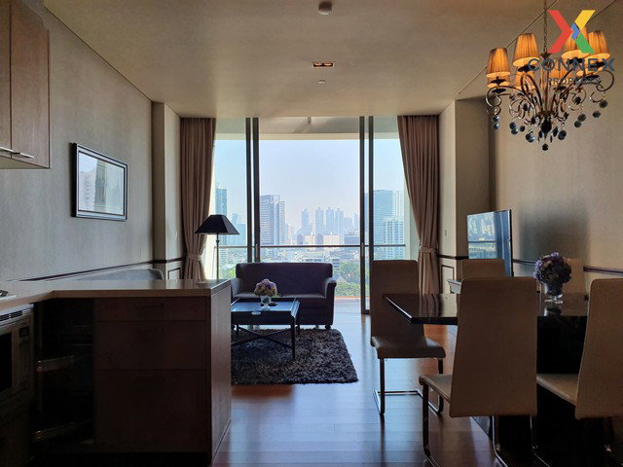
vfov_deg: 53.1
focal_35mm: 26
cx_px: 312
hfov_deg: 67.3
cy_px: 234
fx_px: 468
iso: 50
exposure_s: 1/456
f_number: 2.4
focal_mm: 4.32
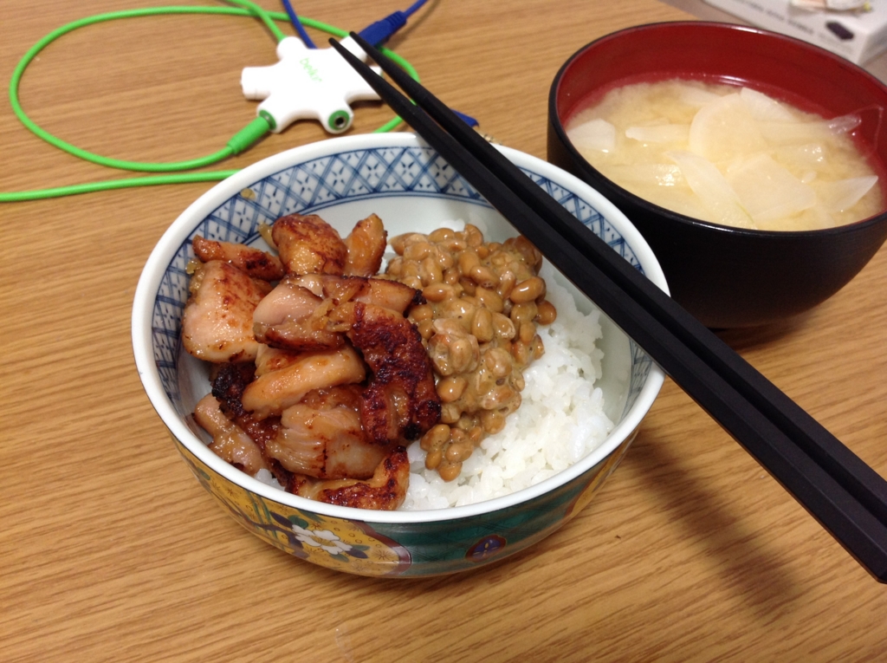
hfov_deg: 52.7
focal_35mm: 35
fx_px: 896
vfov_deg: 40.6
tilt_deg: -47.6
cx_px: 444
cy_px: 332
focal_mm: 4.28
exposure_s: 1/15
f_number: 2.4
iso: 64
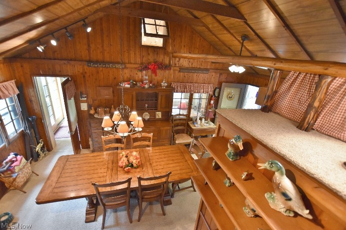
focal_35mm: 15
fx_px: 144
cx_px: 173
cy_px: 115
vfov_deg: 77.3
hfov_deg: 100.4
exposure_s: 1/60
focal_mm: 10
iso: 1800
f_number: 3.5
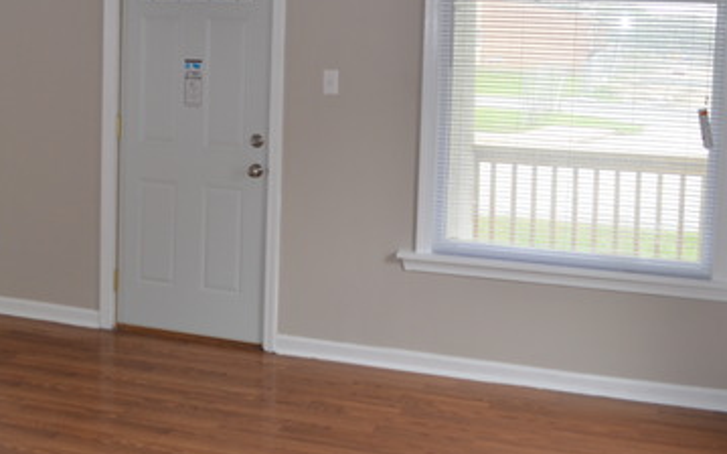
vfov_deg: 25.9
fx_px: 970
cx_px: 243
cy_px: 101
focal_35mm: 49
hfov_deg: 40.6
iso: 500
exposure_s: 1/60
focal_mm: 18
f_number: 4.5
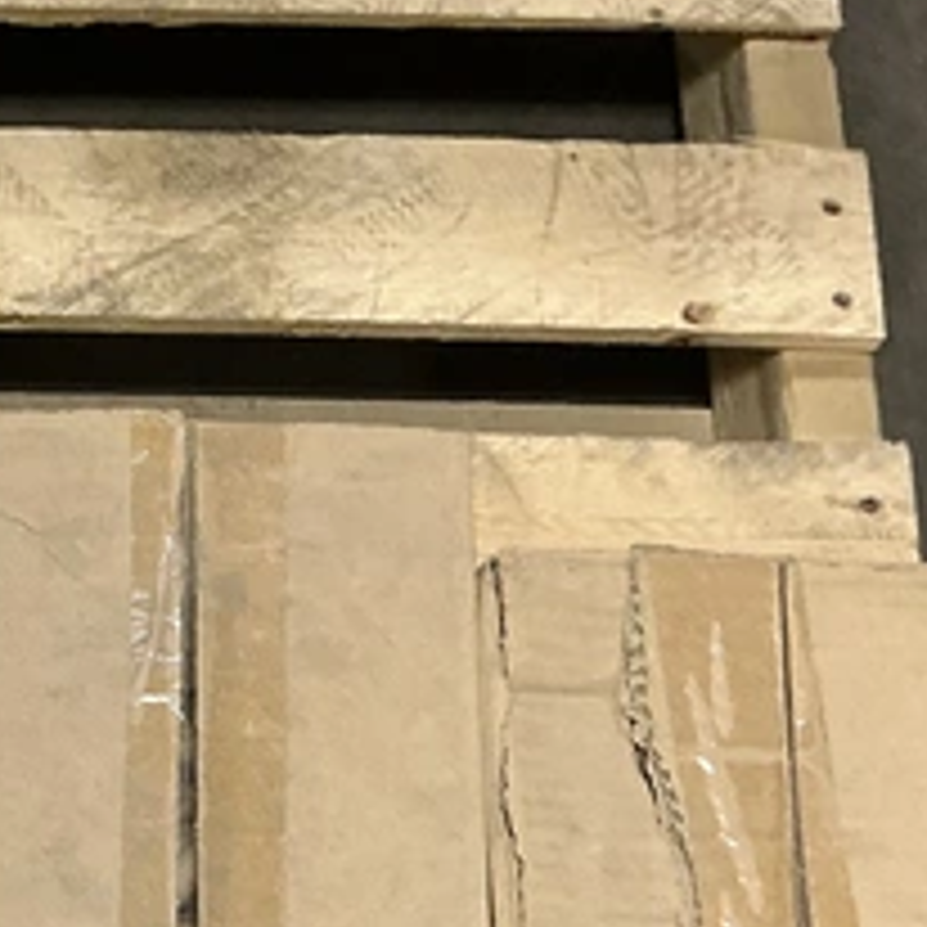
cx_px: -288
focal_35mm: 90
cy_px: 727
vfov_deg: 19.1
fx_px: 2727
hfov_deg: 18.0
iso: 125
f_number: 1.8
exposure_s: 1/60
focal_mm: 3
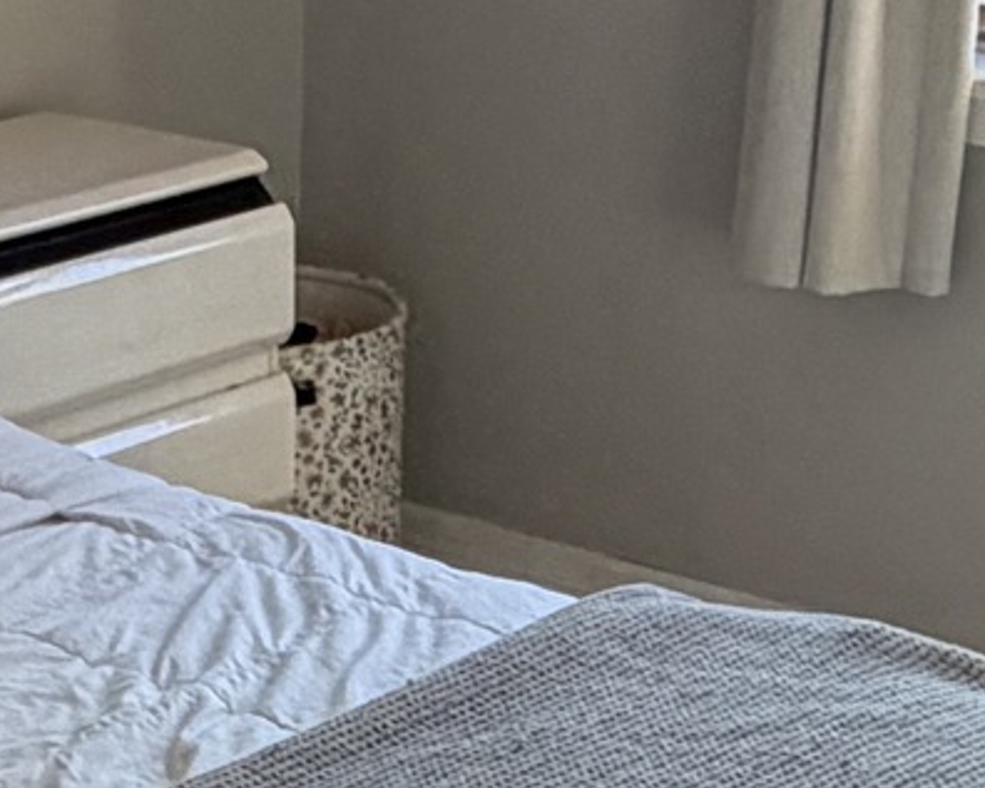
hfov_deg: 17.9
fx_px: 3091
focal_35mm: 106
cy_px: 708
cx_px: 164
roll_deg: +0.2
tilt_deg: -23.3
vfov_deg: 14.4
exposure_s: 1/121
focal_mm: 2.22
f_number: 2.2
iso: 250
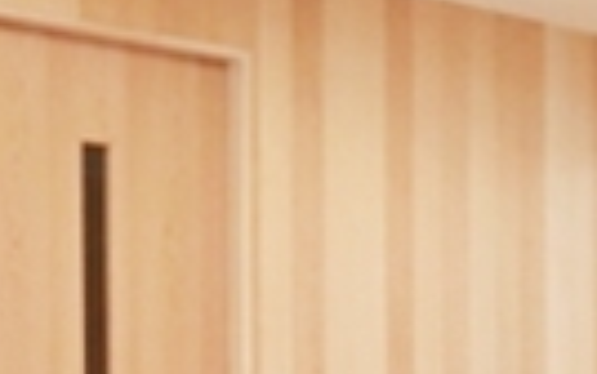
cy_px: 472
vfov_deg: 13.2
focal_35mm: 96
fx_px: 1563
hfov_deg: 16.5
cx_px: 1194
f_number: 2.7
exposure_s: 1/125
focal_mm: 4.06
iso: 250
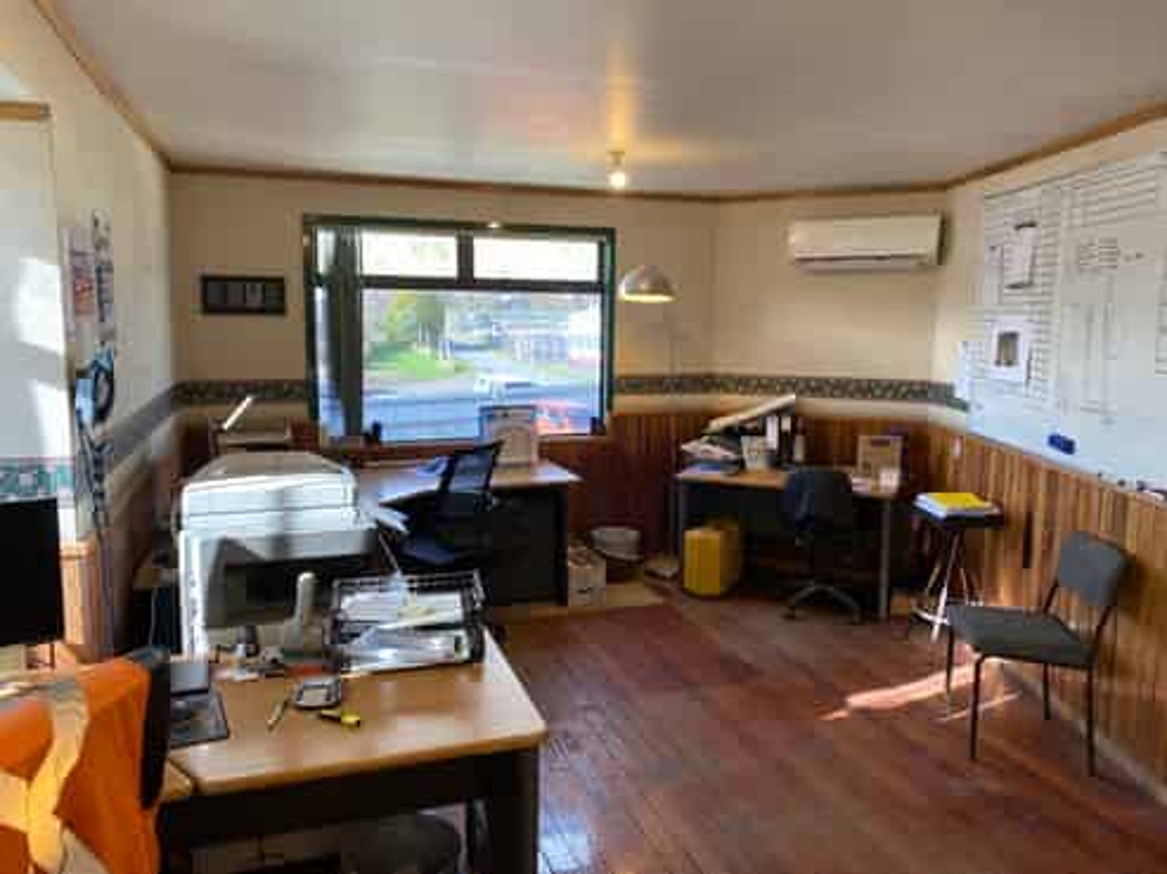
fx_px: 876
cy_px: 437
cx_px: 584
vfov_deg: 53.0
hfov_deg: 67.3
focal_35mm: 26
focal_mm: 4.25
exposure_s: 1/103
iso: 125
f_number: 1.8
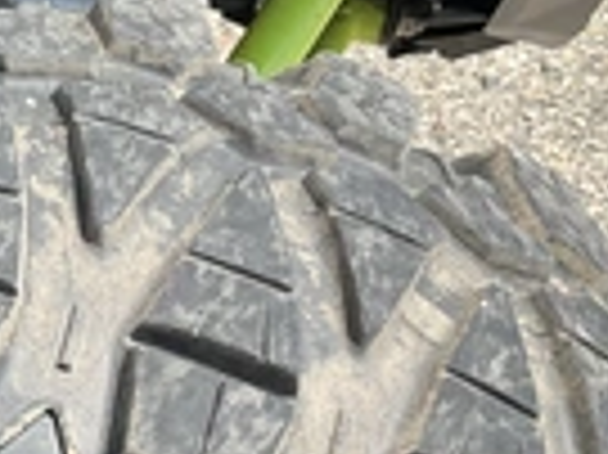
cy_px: 405
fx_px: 1509
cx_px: -59
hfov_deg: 21.6
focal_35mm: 86
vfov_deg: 16.9
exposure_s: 1/627
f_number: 1.8
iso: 25
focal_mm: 3
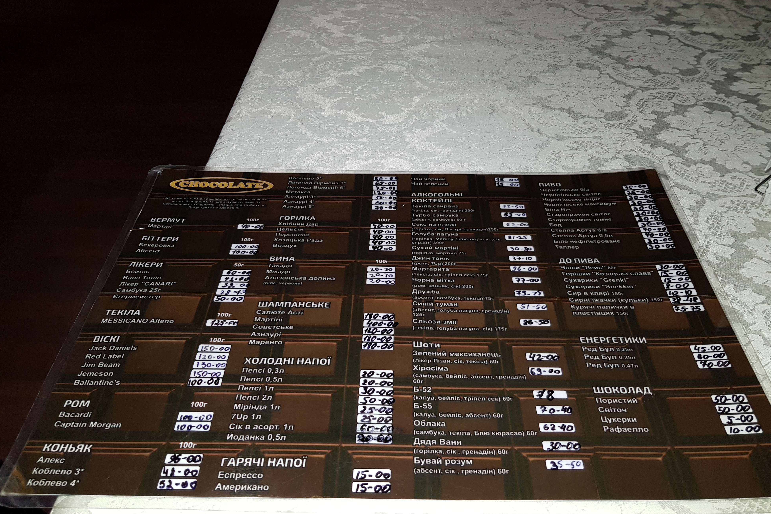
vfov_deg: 46.4
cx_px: 395
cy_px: 279
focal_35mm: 28
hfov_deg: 65.5
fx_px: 600
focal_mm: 4.2
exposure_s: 1/50
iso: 80
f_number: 1.7
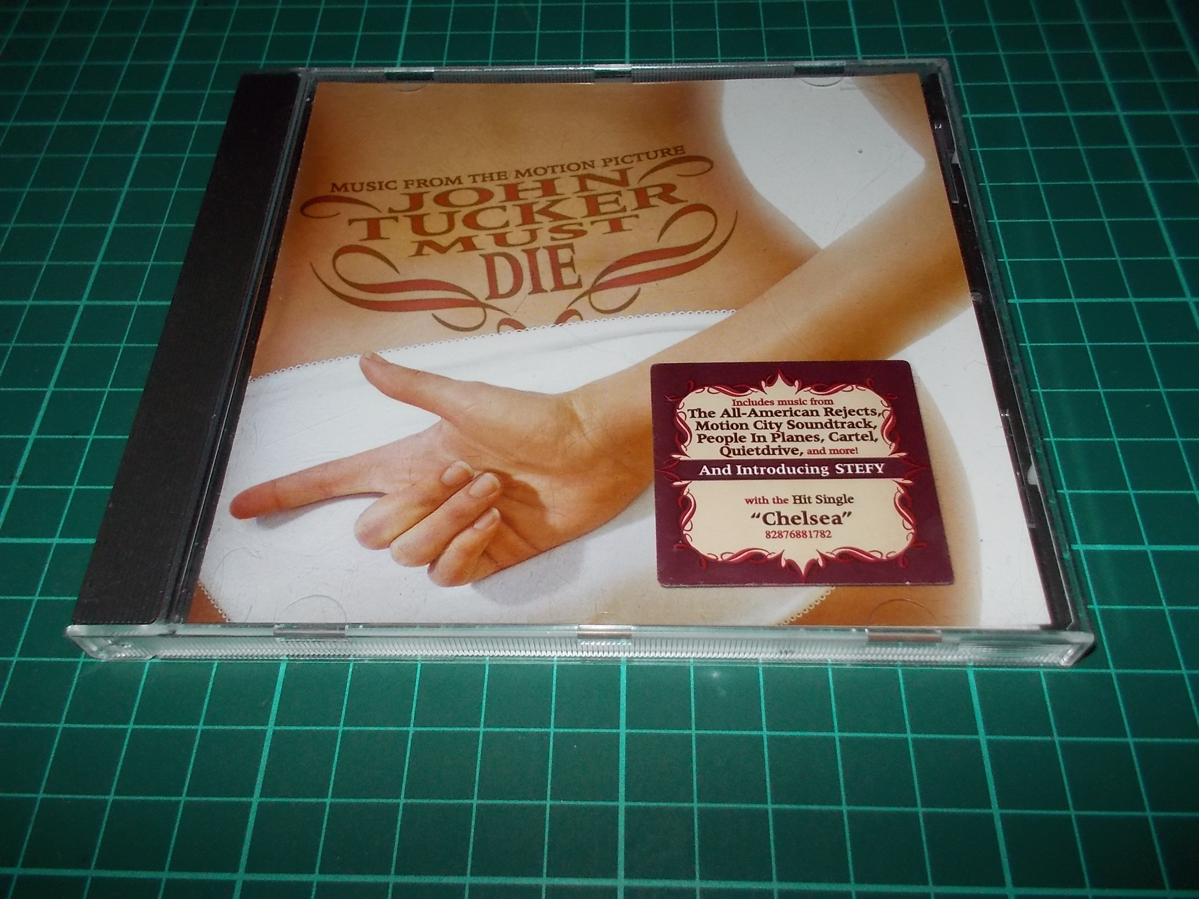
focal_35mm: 29
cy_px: 450
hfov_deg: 61.7
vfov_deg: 48.2
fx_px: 1004
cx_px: 600
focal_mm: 4.1
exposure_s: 1/30
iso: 200
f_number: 3.3
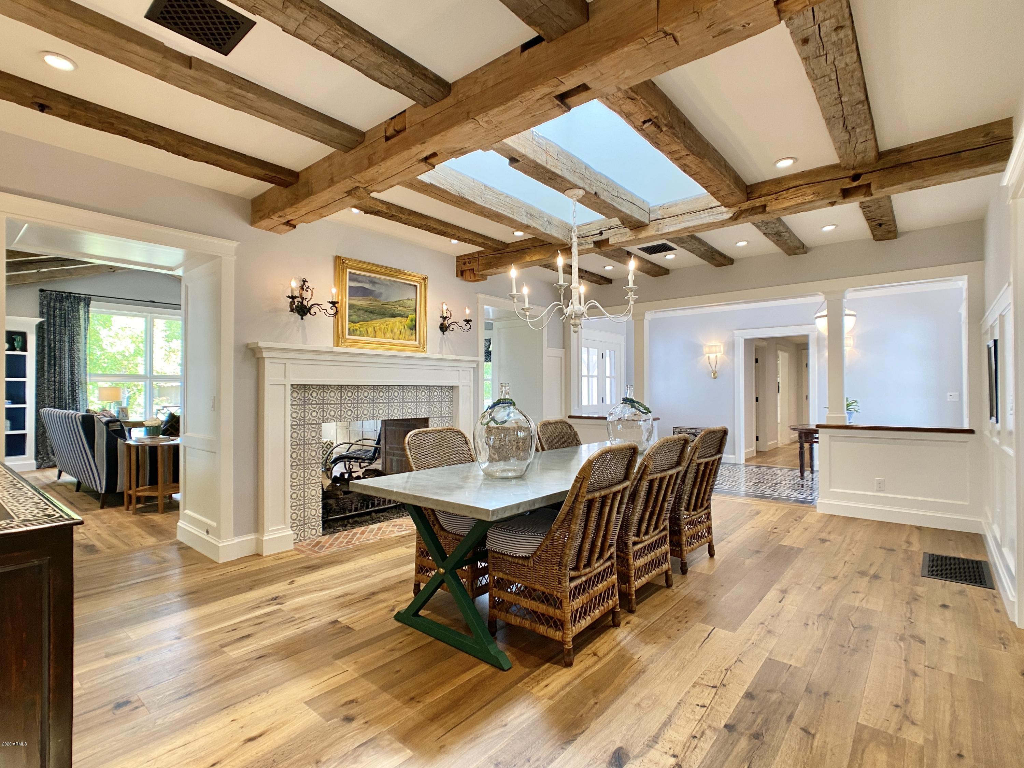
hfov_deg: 67.3
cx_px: 512
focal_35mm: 26
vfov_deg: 53.1
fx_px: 769
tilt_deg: +0.0
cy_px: 384
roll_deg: +0.2
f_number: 1.8
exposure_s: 1/60
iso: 100
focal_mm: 4.25
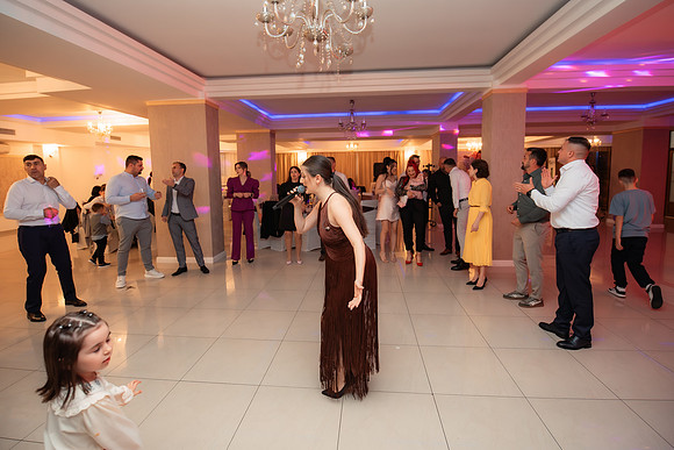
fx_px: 303
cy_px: 207
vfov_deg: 73.0
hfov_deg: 96.0
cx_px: 337
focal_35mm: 16
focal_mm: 15
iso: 1600
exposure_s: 1/200
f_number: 2.8
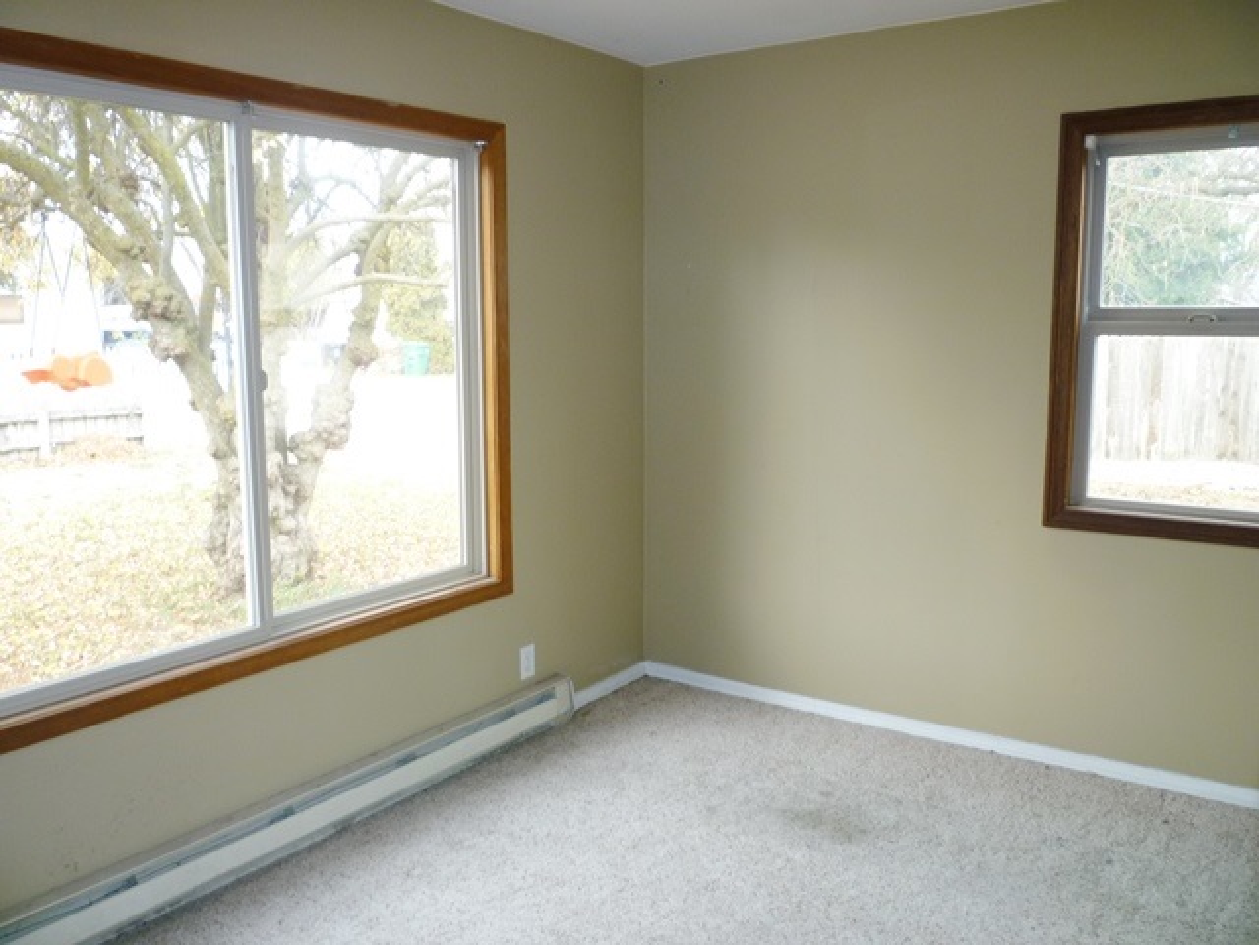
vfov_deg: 48.2
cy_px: 472
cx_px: 630
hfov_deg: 61.7
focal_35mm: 29
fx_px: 1055
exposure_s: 1/30
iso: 125
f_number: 3.3
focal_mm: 5.2
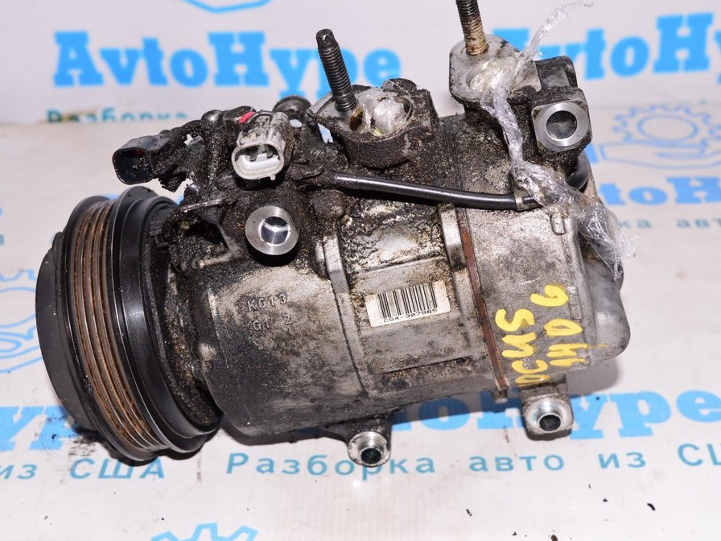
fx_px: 1166
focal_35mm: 56
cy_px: 269
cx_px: 358
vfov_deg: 26.1
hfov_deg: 34.3
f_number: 8
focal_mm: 34
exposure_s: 1/200
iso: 1600
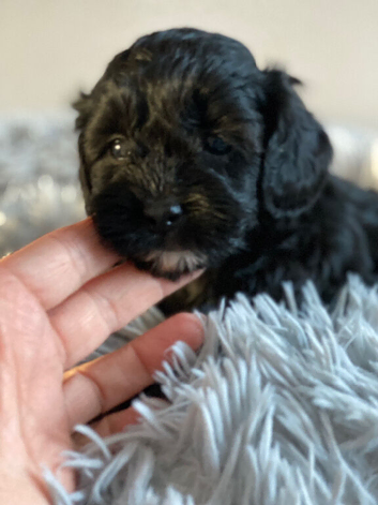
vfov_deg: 36.8
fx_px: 757
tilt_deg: -17.9
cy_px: 252
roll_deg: +2.4
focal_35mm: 52
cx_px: 189
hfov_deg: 28.0
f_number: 2
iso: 500
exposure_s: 1/23
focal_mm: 6
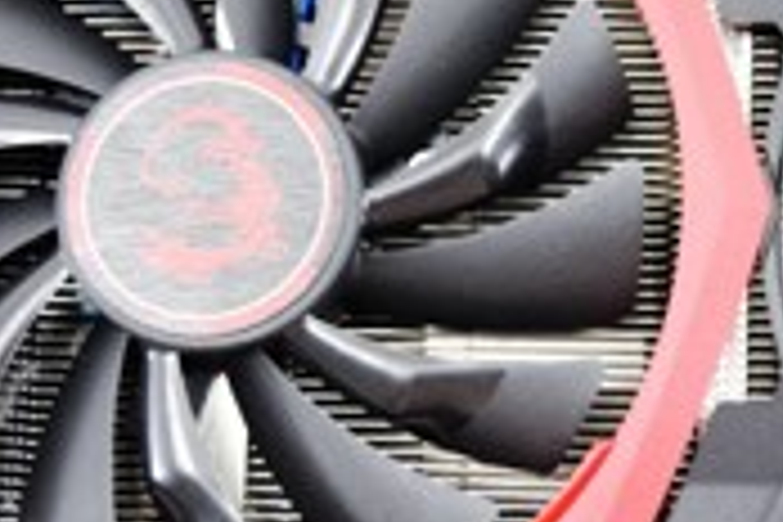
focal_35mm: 132
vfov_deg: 10.4
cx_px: 720
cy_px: 207
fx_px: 2871
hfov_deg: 15.3
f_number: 5
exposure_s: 1/100
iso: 400
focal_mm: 34
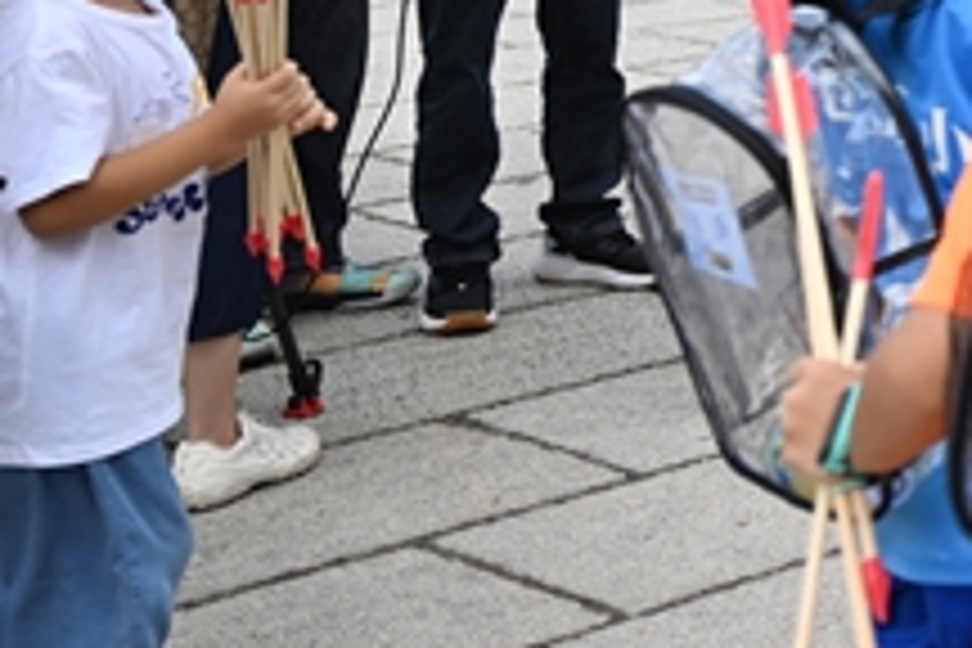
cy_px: -236
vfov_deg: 14.6
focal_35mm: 89
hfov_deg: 18.0
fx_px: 2403
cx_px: 1764
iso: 125
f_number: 2.8
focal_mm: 24
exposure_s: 1/1000
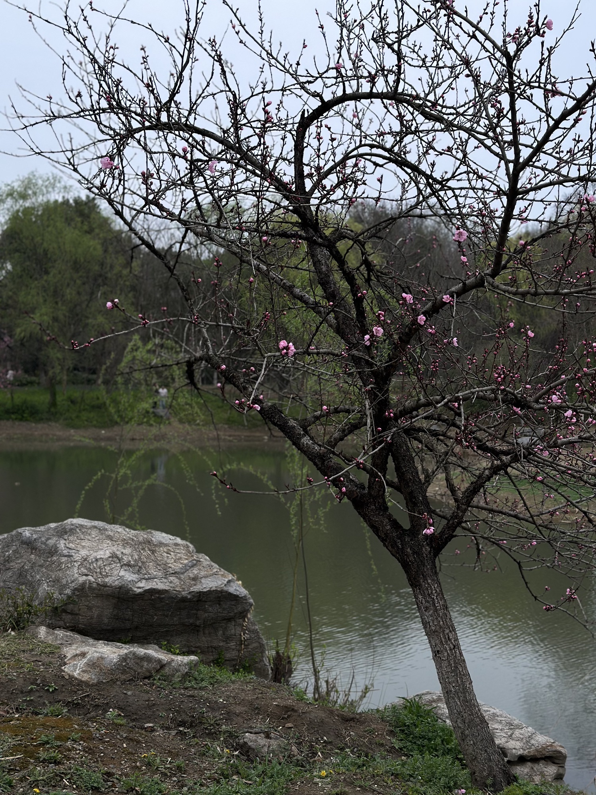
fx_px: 1102
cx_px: 298
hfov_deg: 30.3
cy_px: 398
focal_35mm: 48
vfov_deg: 39.7
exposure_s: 1/491
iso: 80
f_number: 1.78
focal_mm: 6.86
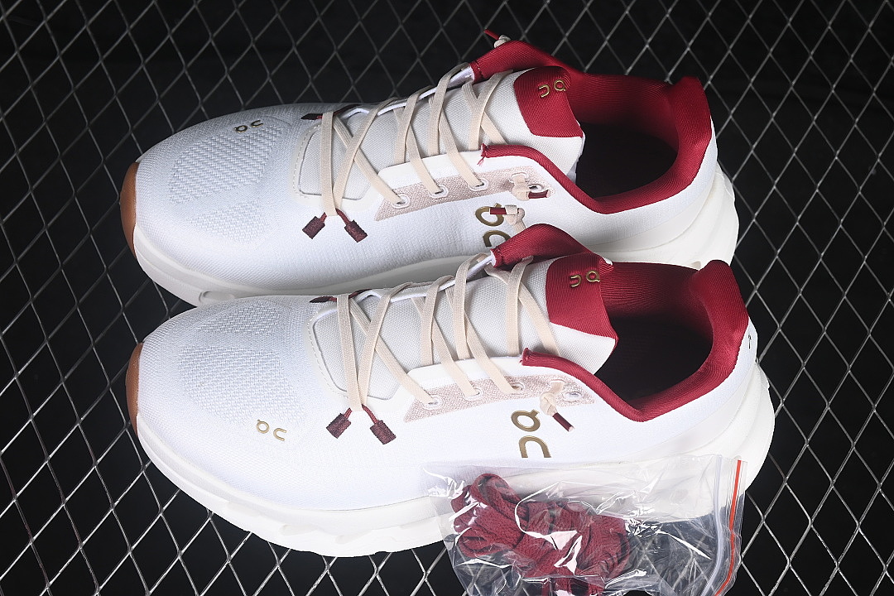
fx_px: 1862
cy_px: 298
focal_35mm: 75
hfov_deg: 27.0
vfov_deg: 18.2
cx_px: 447
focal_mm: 50
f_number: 7.1
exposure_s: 1/80
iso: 160
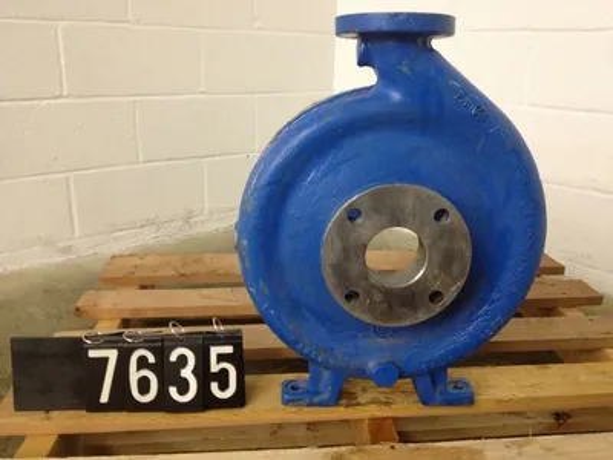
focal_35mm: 35
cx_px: 306
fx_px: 620
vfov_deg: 40.7
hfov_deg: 52.6
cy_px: 230
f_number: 2.4
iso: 200
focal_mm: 4.28
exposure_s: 1/20
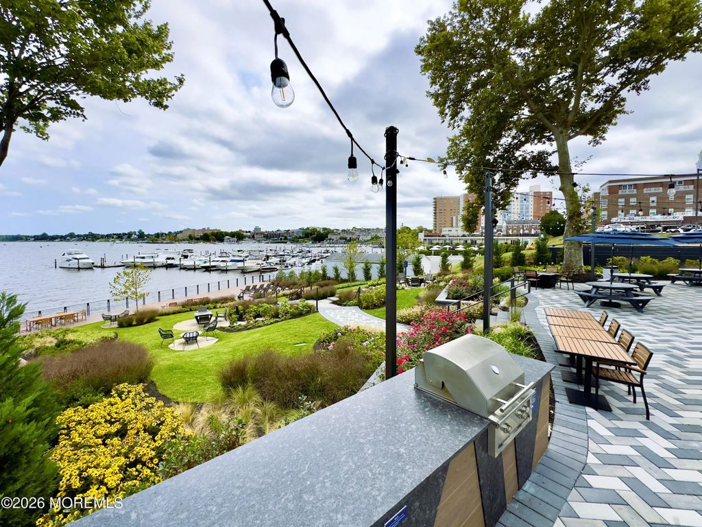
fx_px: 284
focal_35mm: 14
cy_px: 264
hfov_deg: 102.1
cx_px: 351
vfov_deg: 85.7
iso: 50
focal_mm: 2.22
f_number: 2.2
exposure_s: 1/932
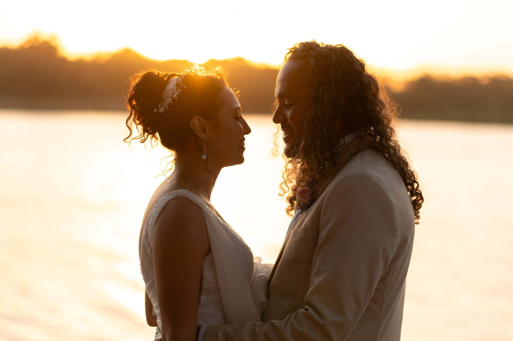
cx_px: 256
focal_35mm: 85
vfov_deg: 16.0
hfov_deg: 23.9
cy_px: 170
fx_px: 1210
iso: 400
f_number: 2
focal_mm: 85
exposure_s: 1/2000
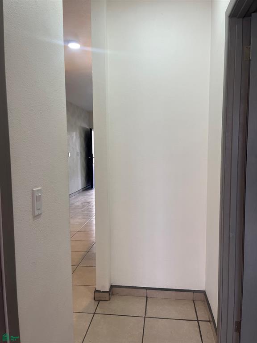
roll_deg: +0.3
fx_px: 257
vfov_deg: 67.3
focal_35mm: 26
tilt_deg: -4.9
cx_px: 128
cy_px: 172
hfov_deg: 53.1
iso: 100
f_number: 1.6
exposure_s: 1/122
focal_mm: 5.1
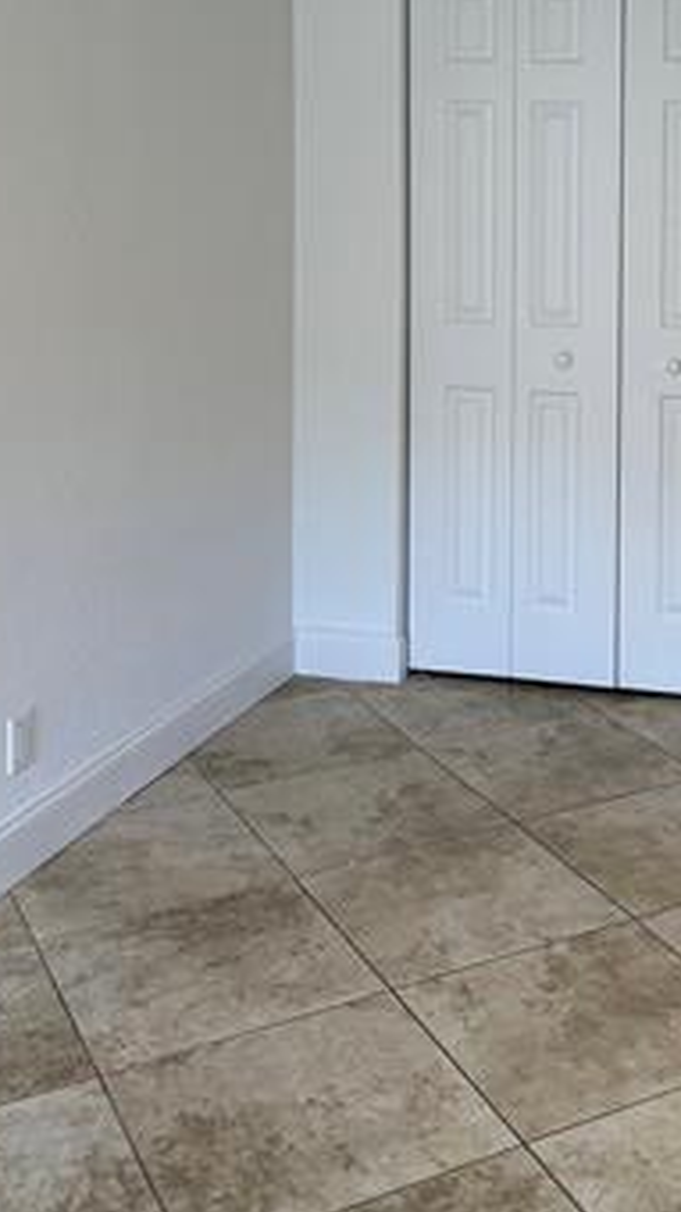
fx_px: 1607
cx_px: 638
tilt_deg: -3.8
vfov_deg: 39.8
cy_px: 257
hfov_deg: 23.2
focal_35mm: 50
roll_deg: +0.0
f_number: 1.5
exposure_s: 1/120
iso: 50
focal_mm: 5.7
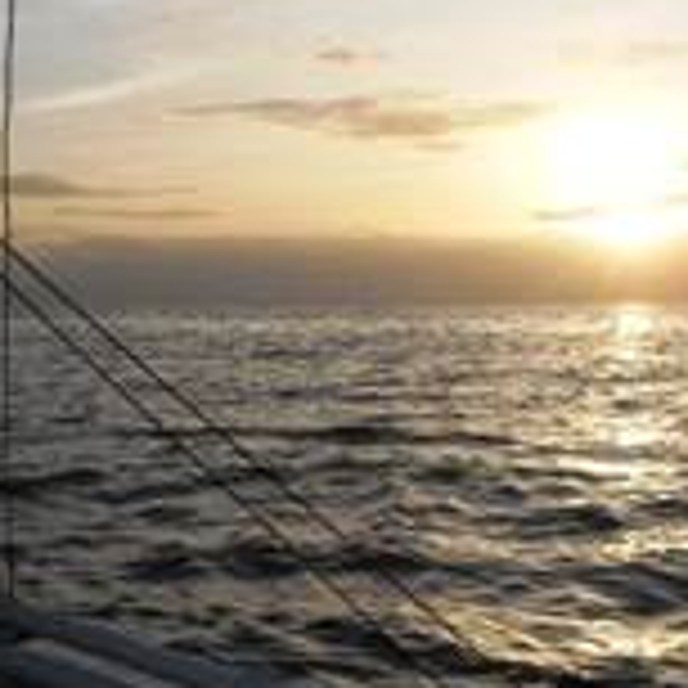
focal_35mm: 66
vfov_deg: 25.9
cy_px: 198
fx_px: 1484
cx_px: 180
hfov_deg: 25.8
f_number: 3.2
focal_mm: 4.9
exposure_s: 1/1500
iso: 80
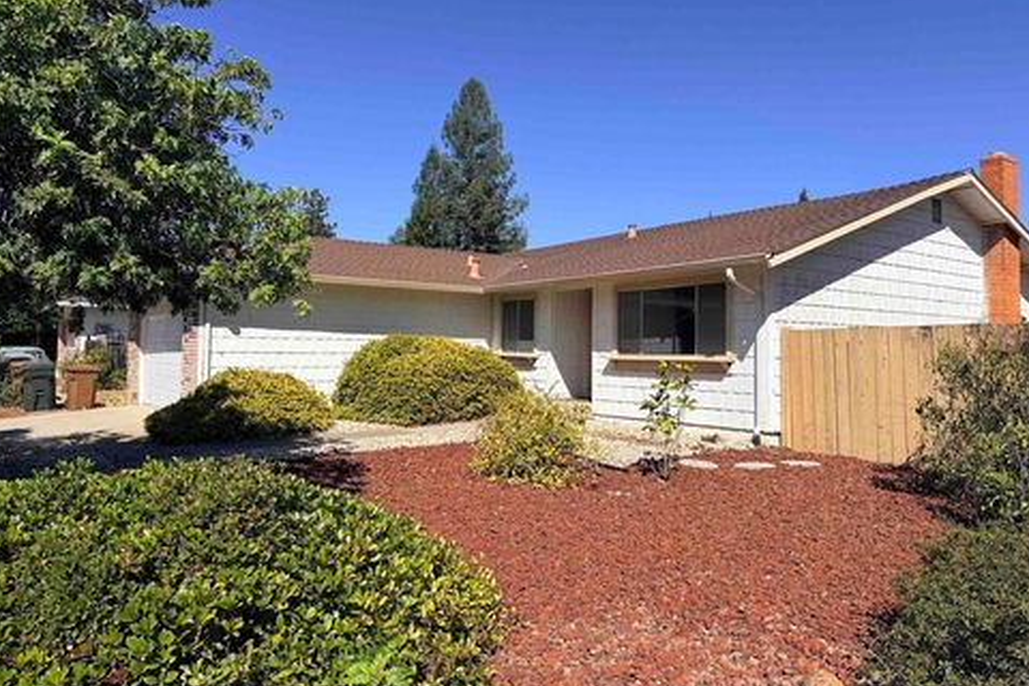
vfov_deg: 49.5
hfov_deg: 69.4
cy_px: 316
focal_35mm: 26
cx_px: 502
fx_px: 743
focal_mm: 6.76
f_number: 1.78
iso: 80
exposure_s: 1/5714
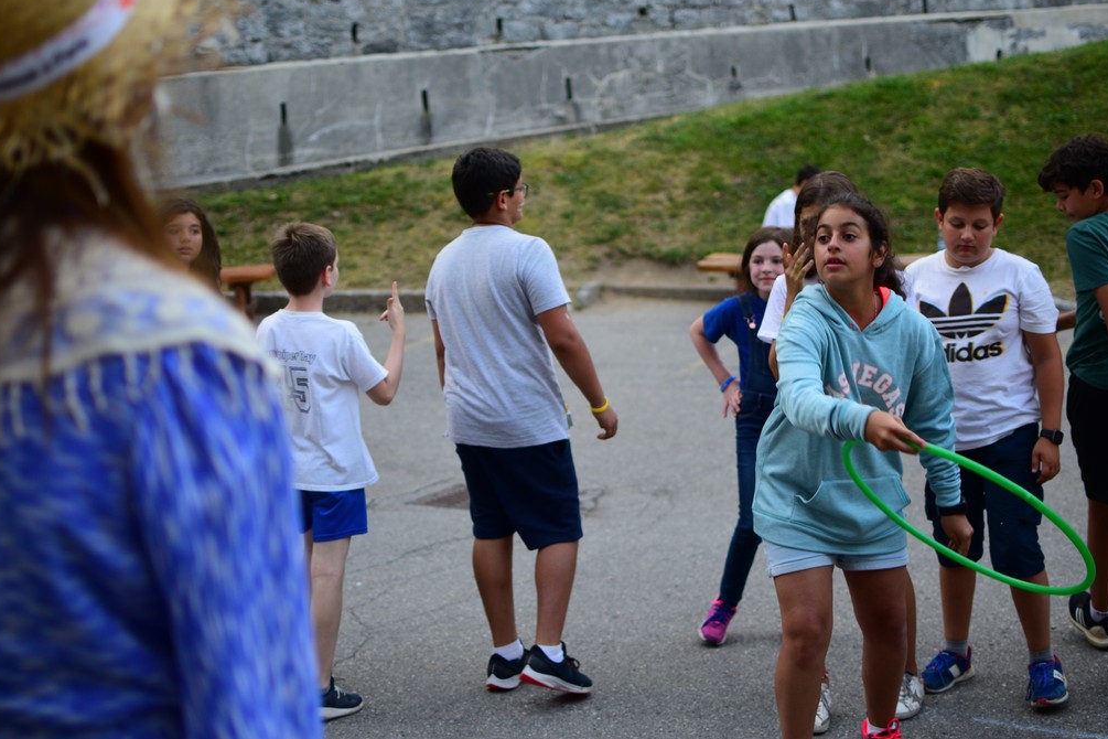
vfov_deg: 25.3
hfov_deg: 37.2
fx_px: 1647
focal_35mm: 54
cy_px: 365
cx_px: 550
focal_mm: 35
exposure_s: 1/320
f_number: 1.8
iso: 200
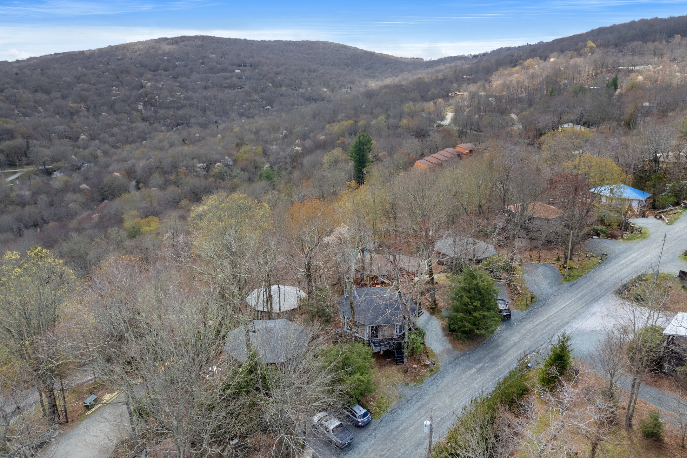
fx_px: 439
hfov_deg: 76.1
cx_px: 352
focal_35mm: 23
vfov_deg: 55.1
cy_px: 222
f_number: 2.8
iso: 100
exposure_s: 1/500
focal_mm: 8.38
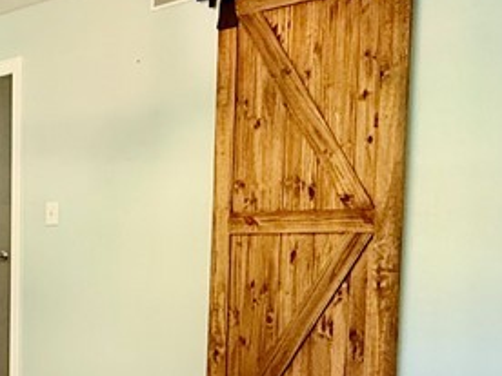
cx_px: 15
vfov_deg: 27.5
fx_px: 754
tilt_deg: -2.2
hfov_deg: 34.0
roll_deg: -0.9
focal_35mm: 52
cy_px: 294
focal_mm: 2.22
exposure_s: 1/60
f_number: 2.2
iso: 400
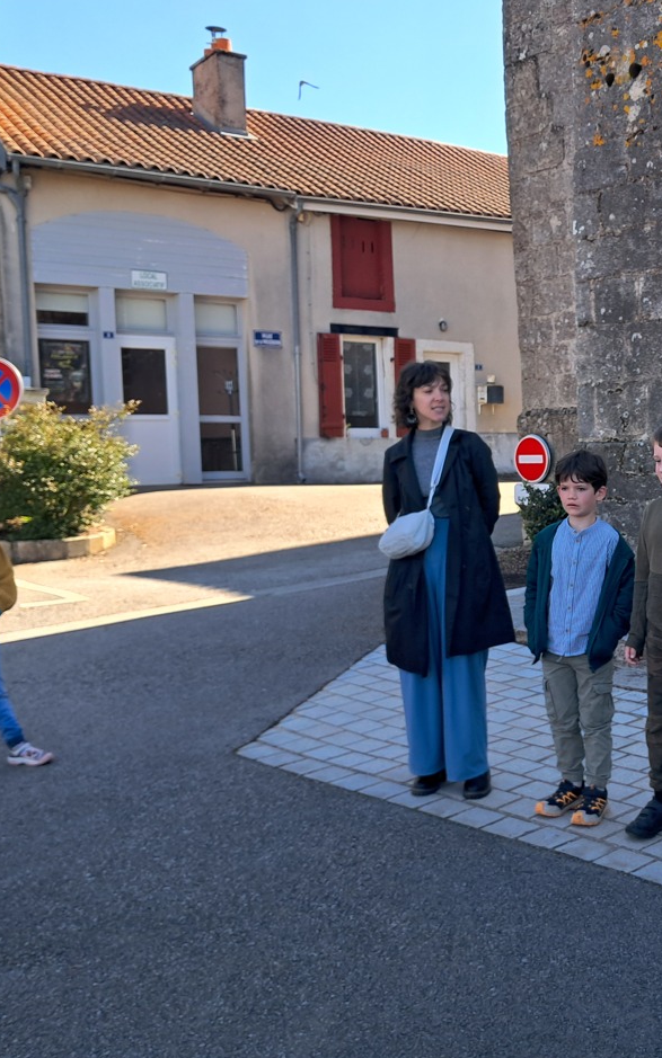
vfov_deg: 50.4
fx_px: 1126
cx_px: 603
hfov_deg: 31.2
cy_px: 532
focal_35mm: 39
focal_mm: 4
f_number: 1.8
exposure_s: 1/117
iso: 50
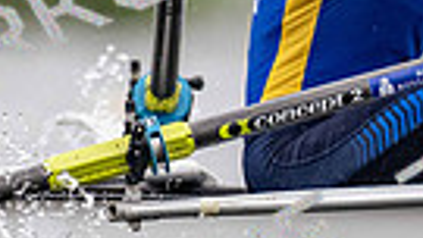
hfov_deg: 0.8
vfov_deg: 0.5
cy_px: -146
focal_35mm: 2698
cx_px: 229
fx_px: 30267
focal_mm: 600
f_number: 4
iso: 1800
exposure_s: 1/2000
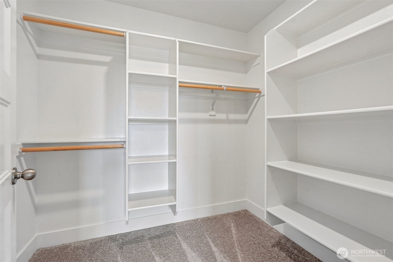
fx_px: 175
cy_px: 131
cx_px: 196
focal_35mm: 16
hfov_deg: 96.7
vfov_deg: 73.7
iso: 400
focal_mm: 16
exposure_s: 1/10
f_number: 8
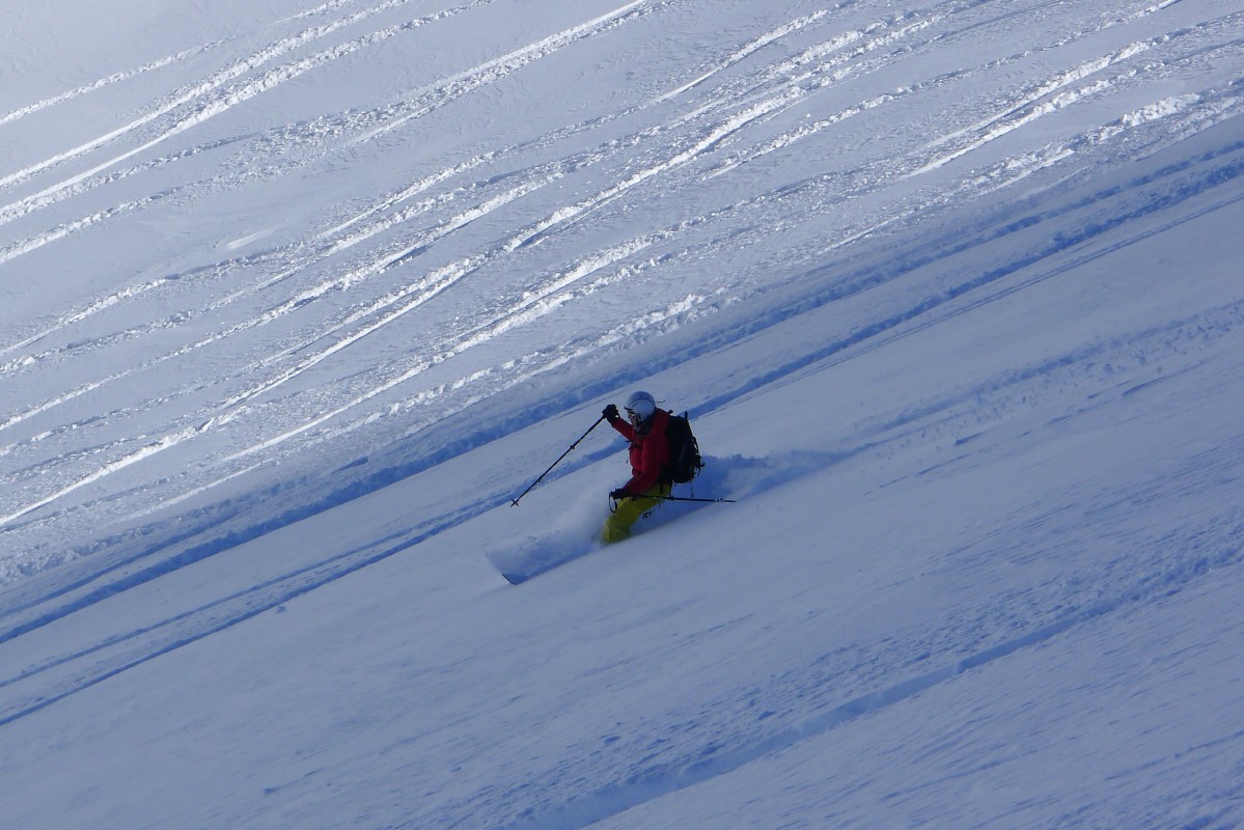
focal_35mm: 120
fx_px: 4147
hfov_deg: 17.1
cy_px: 415
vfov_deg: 11.4
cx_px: 622
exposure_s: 1/800
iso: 80
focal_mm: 19.2
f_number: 5.6
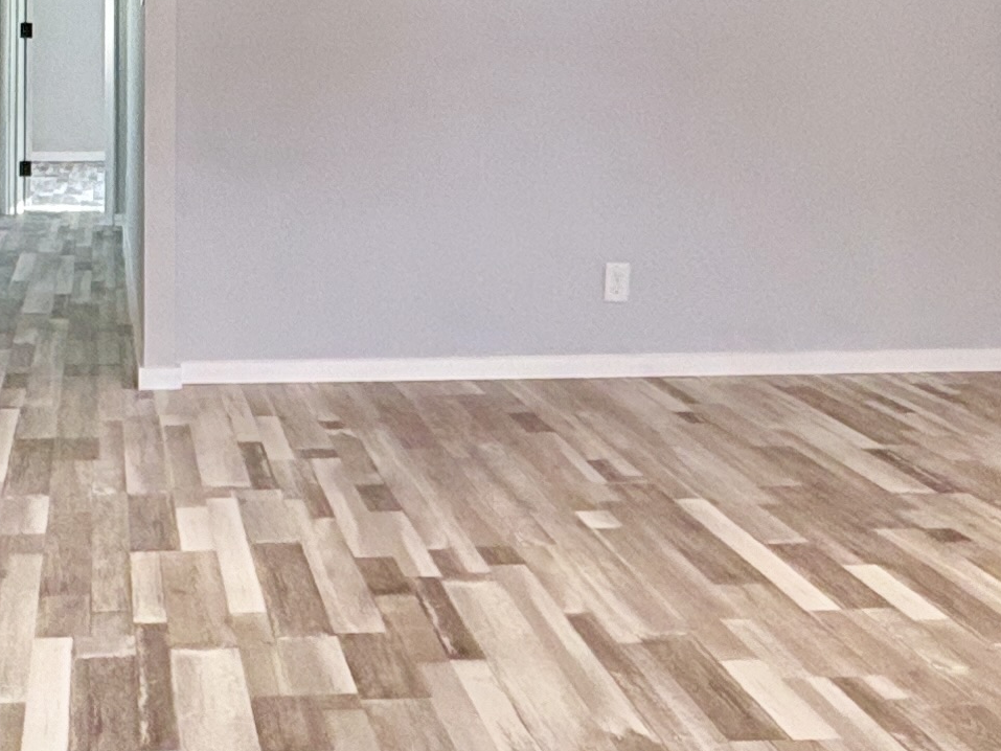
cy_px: 22
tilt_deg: -0.3
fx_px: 1706
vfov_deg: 23.9
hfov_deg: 32.1
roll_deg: -0.2
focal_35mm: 59
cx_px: 258
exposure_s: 1/120
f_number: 2.2
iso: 125
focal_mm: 2.22
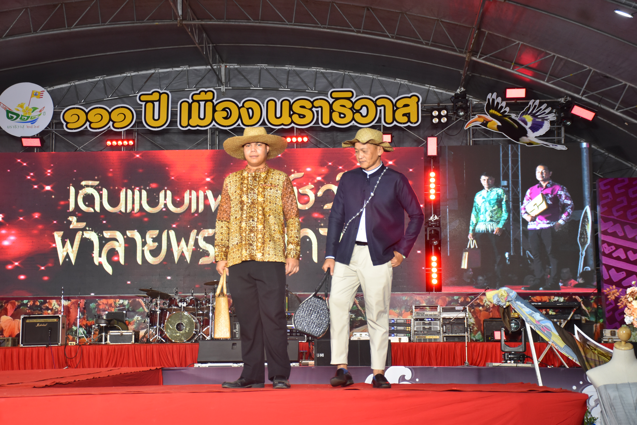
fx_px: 1115
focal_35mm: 63
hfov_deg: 31.9
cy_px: 212
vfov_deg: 21.6
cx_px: 318
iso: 800
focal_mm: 42
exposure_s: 1/125
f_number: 5
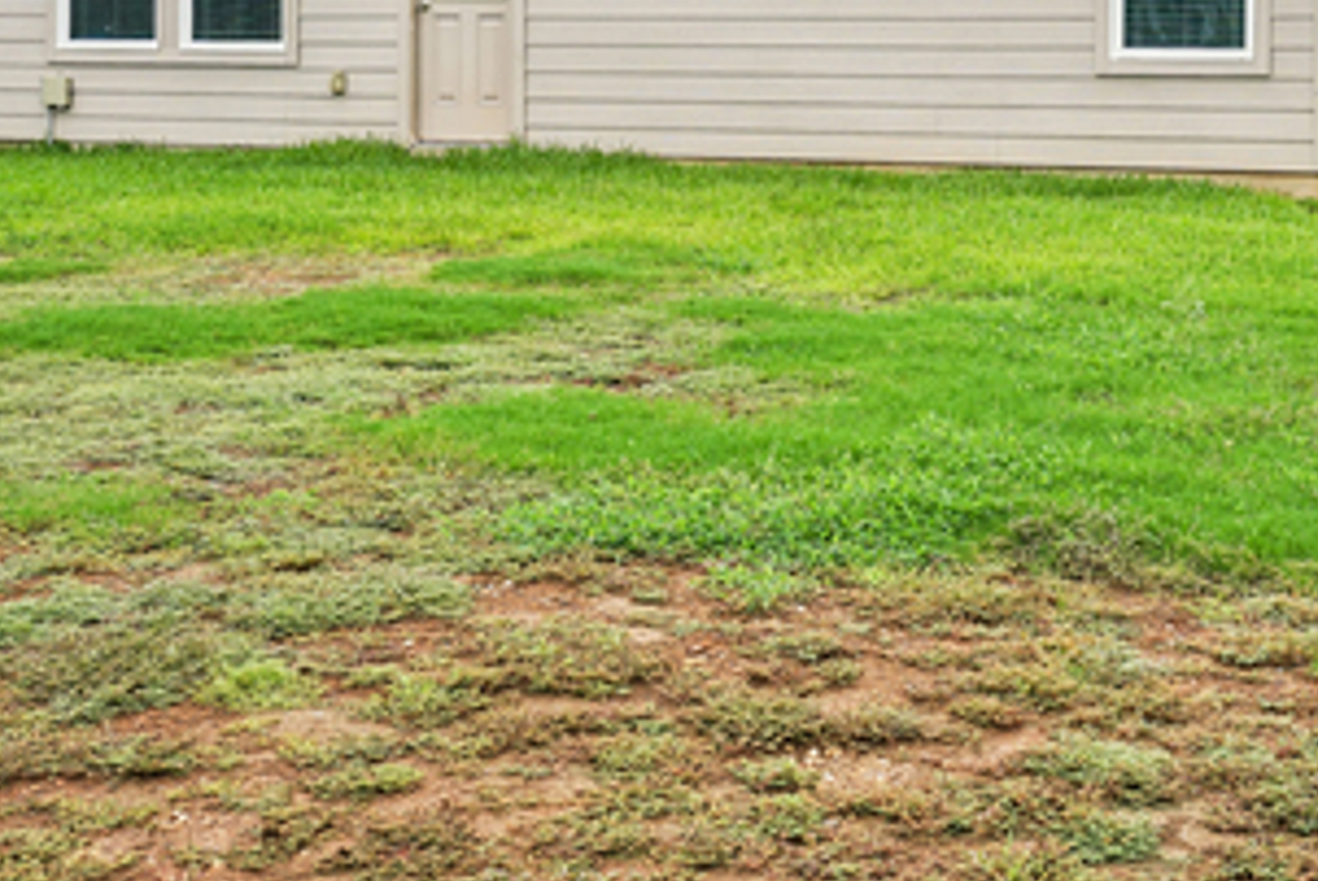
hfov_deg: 27.6
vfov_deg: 18.5
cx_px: 1008
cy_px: 24
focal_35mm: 72
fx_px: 2638
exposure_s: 1/400
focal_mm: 34
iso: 200
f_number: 8
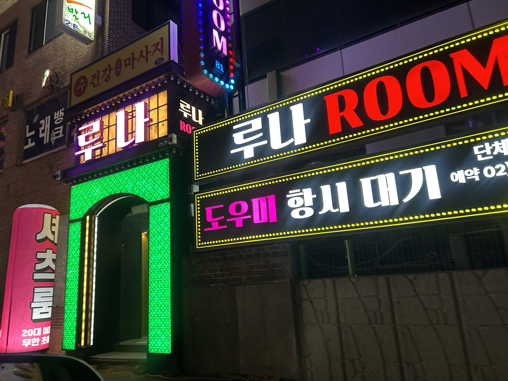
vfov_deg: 53.1
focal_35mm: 26
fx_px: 382
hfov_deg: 67.3
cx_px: 254
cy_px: 190
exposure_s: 1/60
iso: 160
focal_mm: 5.7
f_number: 1.5
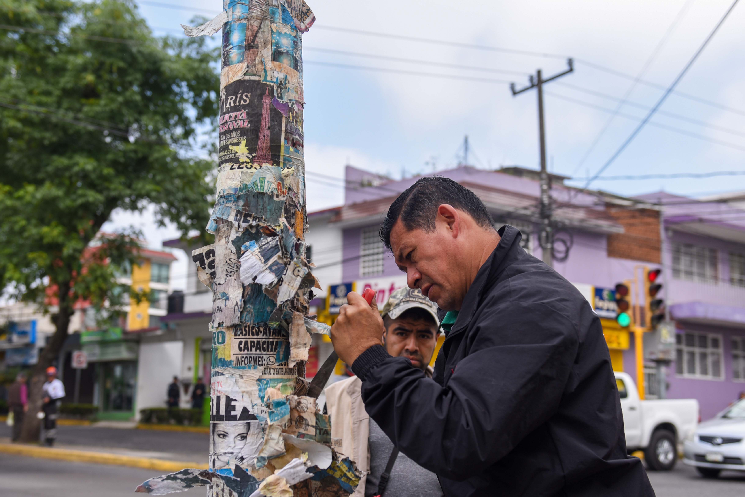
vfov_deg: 28.6
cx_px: 348
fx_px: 973
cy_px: 283
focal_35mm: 47
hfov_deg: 41.9
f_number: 4
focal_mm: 38
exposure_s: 1/800
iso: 160
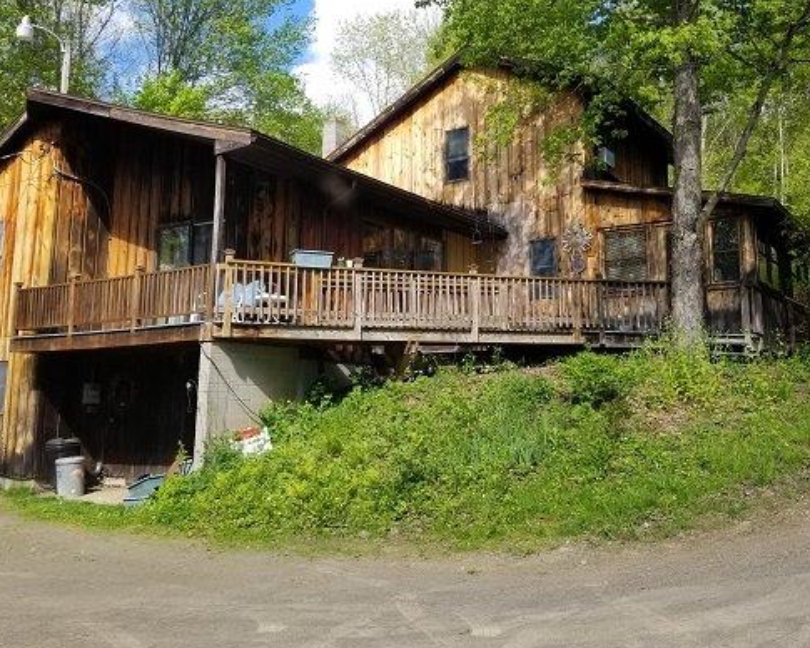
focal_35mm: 34
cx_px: 394
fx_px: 815
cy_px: 261
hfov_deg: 52.8
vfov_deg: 43.2
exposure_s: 1/1116
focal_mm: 4.3
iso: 50
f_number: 1.7
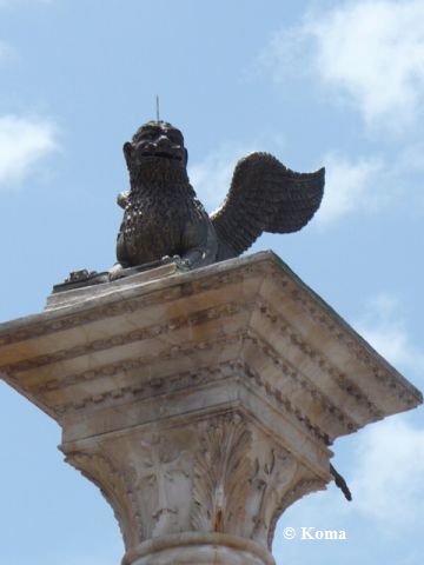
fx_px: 2874
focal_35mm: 176
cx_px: 212
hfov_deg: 8.4
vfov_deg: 11.2
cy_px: 282
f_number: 10
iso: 100
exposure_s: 1/160
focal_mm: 19.4
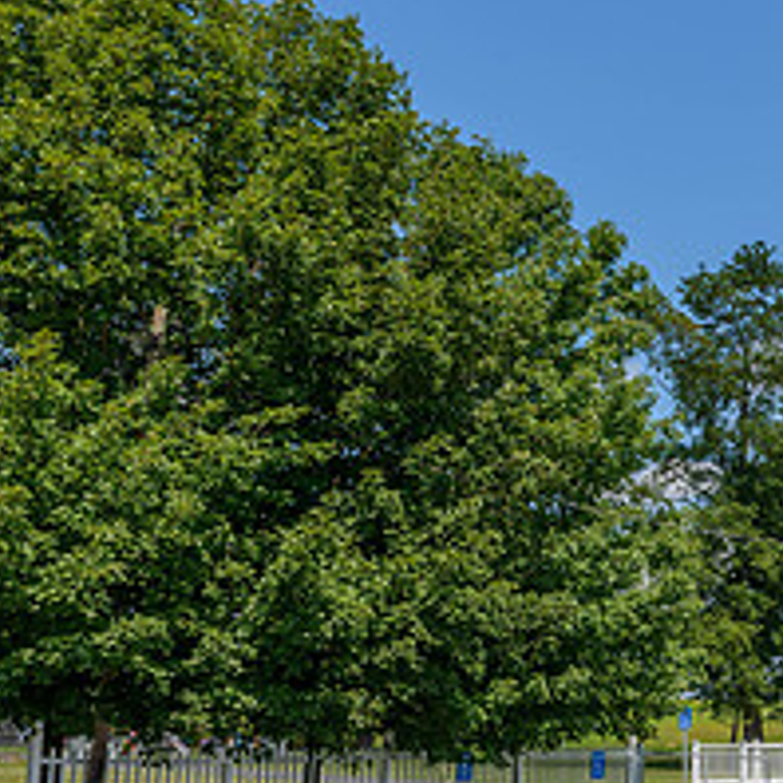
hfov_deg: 25.4
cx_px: 968
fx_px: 1535
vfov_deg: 28.4
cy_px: 524
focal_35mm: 60
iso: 100
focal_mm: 24
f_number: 10
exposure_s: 1/250
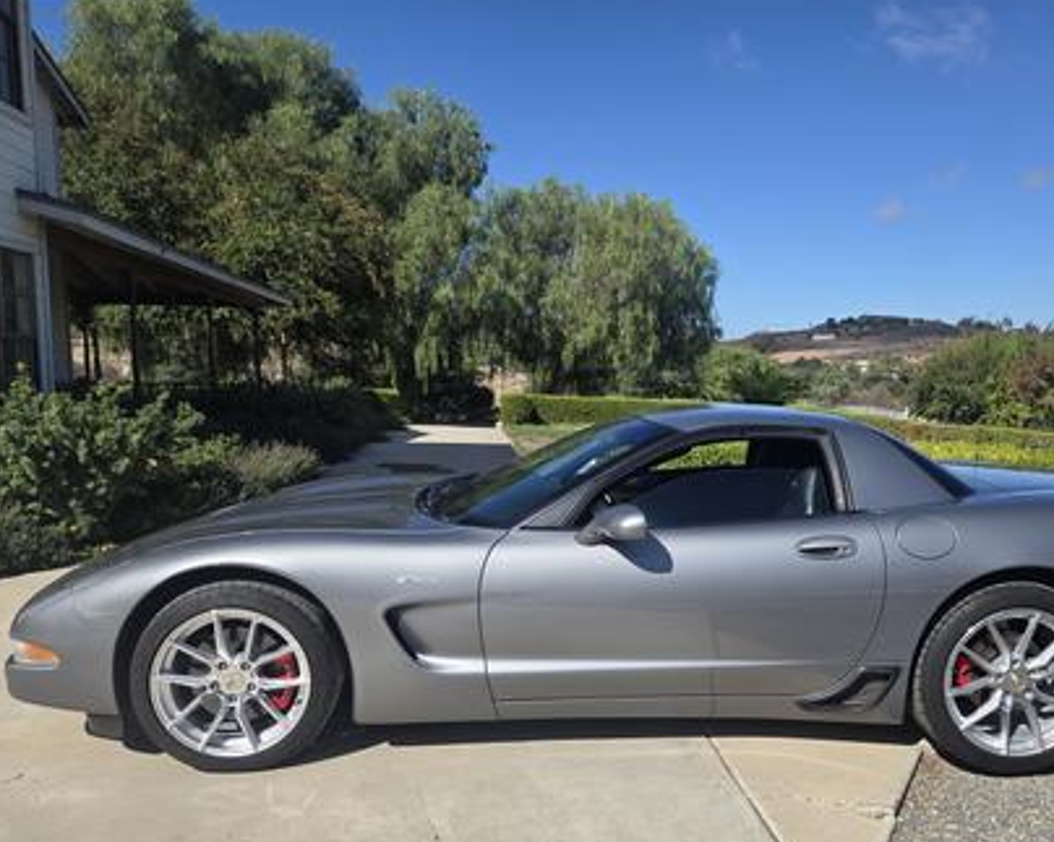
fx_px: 873
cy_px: 477
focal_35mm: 28
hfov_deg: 61.7
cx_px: 626
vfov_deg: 51.4
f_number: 1.8
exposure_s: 1/6034
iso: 80
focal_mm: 5.4
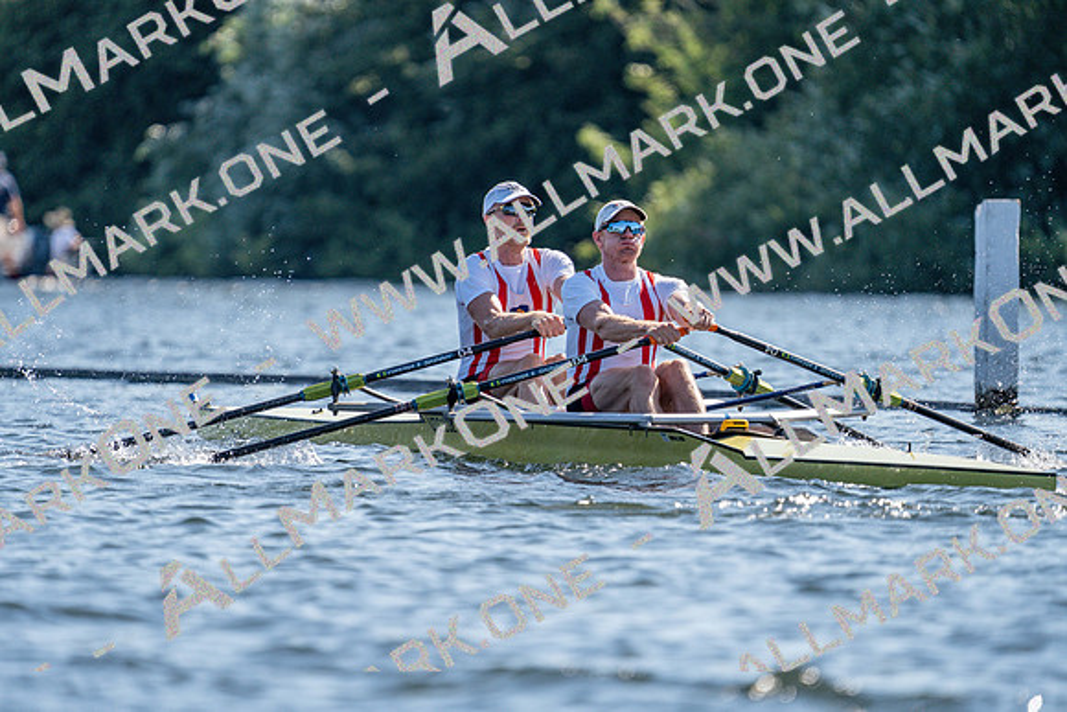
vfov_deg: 2.8
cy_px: 356
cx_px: 534
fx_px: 14615
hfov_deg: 4.2
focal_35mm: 493
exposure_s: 1/1600
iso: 320
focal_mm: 493
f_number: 6.3
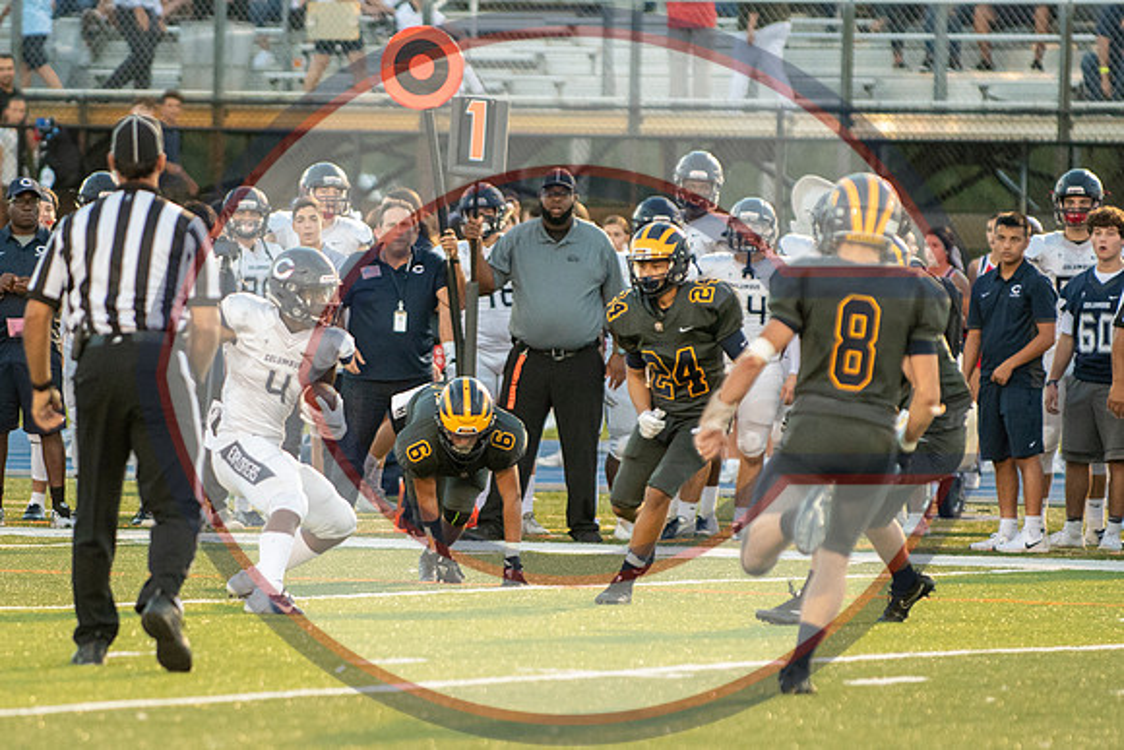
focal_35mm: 378
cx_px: 471
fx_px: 11789
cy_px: 409
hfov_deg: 5.5
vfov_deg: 3.6
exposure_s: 1/1600
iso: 4500
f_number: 2.8
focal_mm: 200
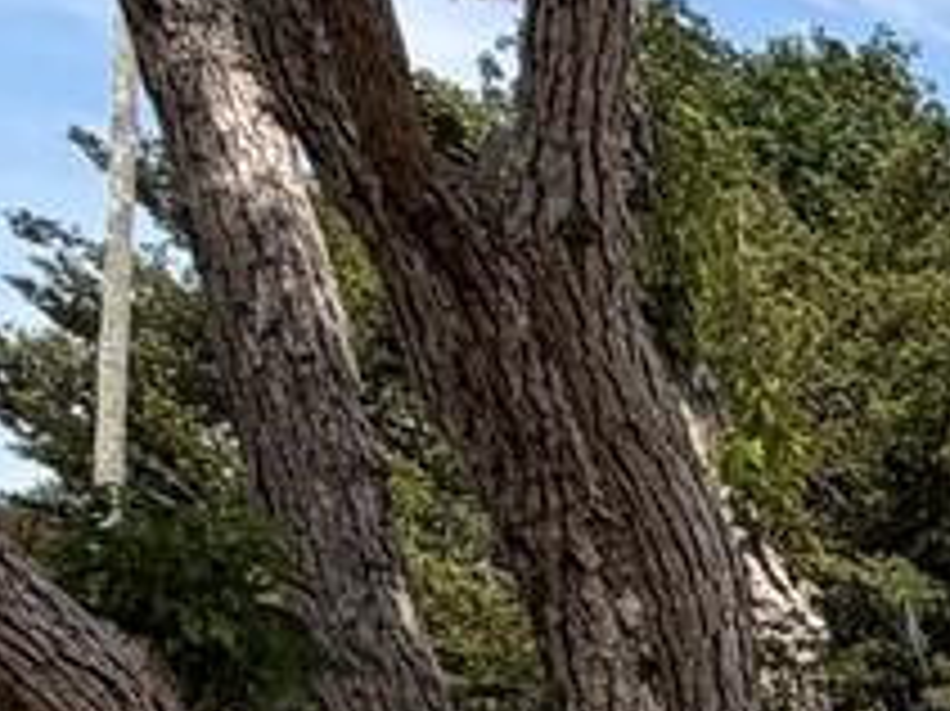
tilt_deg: -4.5
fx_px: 2907
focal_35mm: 106
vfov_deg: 12.8
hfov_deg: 13.0
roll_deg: +1.3
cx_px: 2409
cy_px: 1242
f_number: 2.2
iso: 20
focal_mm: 2.22
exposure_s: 1/770
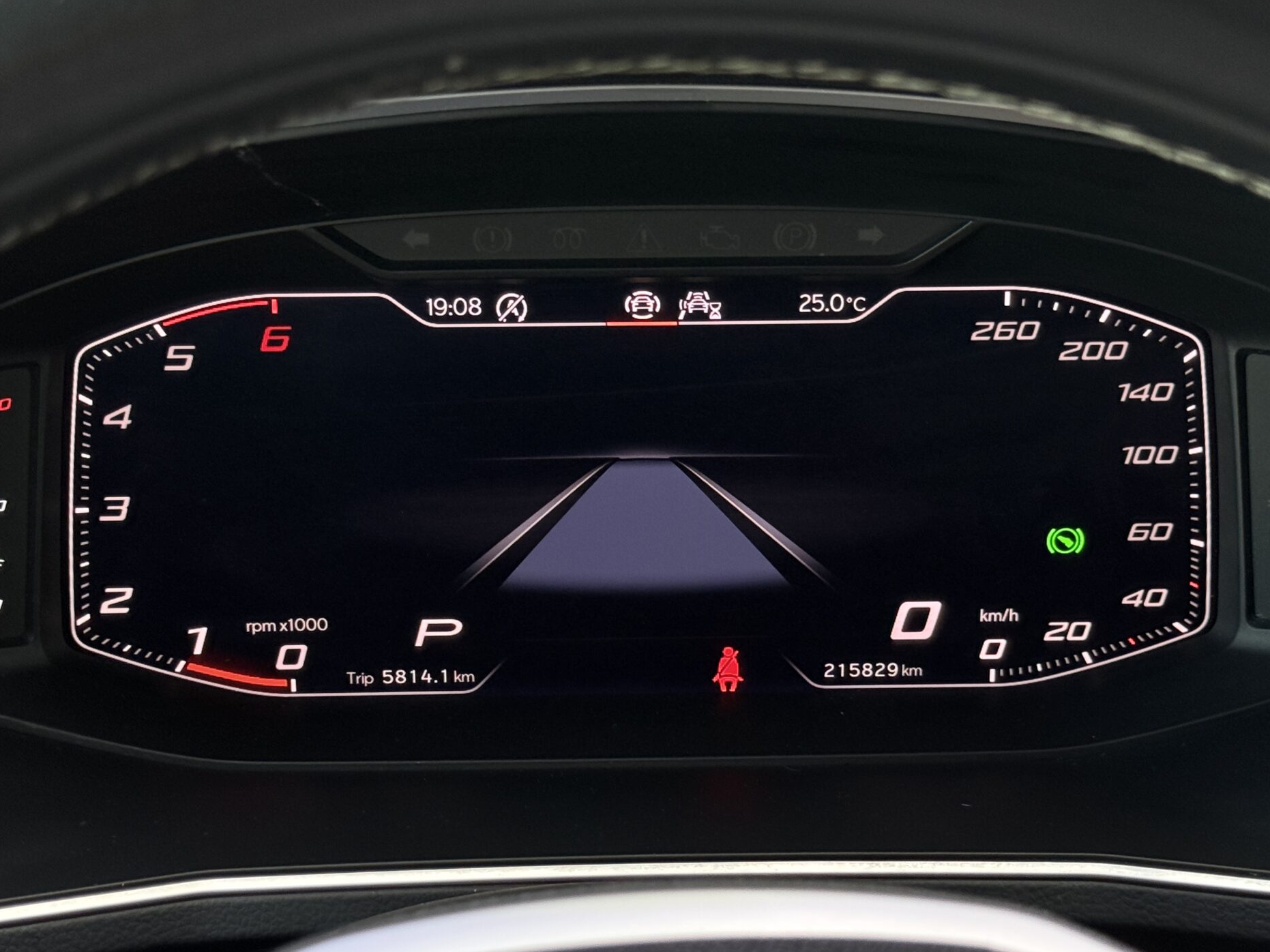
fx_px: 2421
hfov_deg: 29.4
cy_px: 471
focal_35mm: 66
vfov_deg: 22.2
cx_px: 627
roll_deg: -0.2
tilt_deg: -24.3
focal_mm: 6.76
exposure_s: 1/42
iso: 250
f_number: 1.78
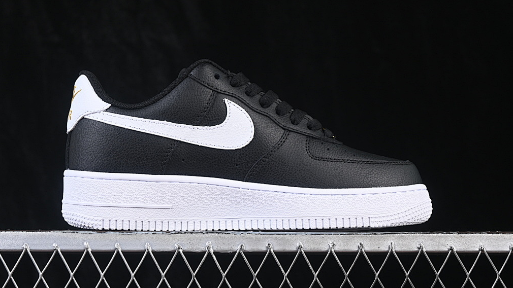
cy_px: 119
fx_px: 1143
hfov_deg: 25.3
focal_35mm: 84
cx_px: 248
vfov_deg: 14.4
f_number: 6.3
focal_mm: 50
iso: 160
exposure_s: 1/60
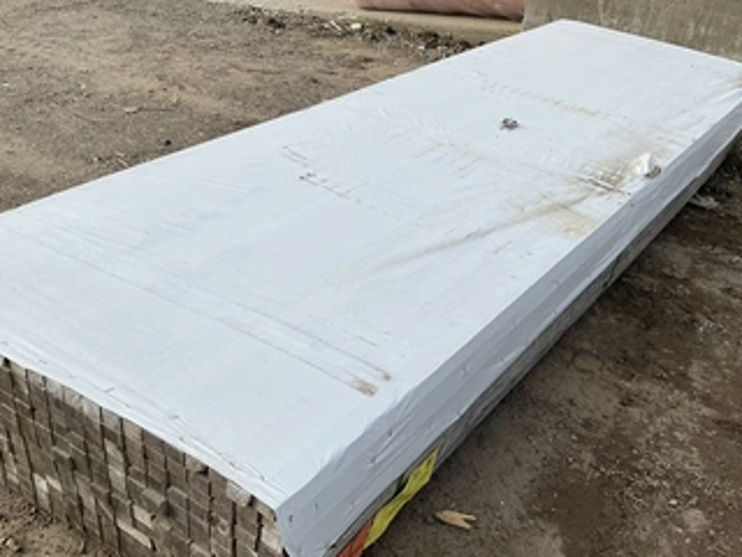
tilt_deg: -31.9
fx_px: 750
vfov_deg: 40.5
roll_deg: -8.6
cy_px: 337
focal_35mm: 35
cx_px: 410
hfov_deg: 52.5
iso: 25
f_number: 1.8
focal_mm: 3
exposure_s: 1/1377
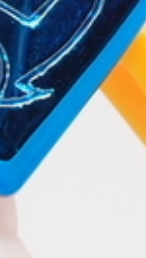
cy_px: 64
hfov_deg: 1.6
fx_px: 5028
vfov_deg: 2.9
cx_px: -424
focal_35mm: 732
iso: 100
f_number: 8
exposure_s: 1/4
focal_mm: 24
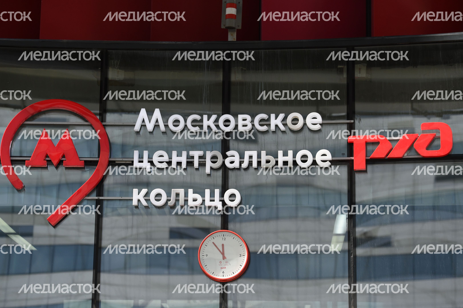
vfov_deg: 13.0
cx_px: 232
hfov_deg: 19.5
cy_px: 154
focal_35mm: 105
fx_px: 1350
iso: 1600
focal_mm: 105
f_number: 3.5
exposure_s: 1/8000
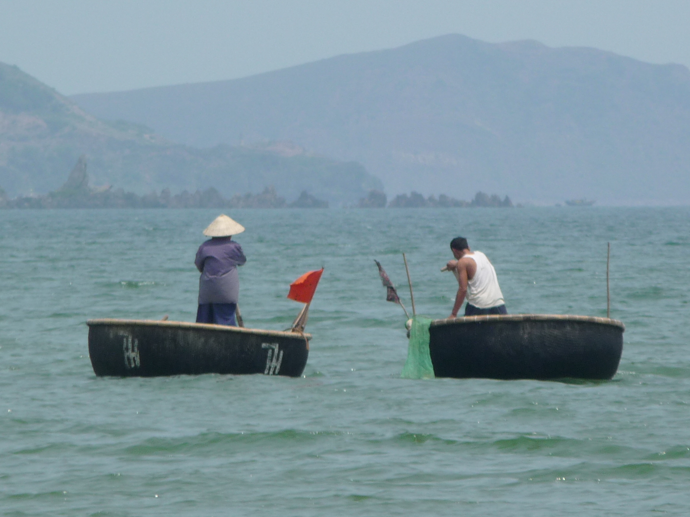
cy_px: 232
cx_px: 389
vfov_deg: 2.7
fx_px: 10824
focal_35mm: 543
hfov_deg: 3.7
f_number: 4.9
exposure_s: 1/800
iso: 100
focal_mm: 47
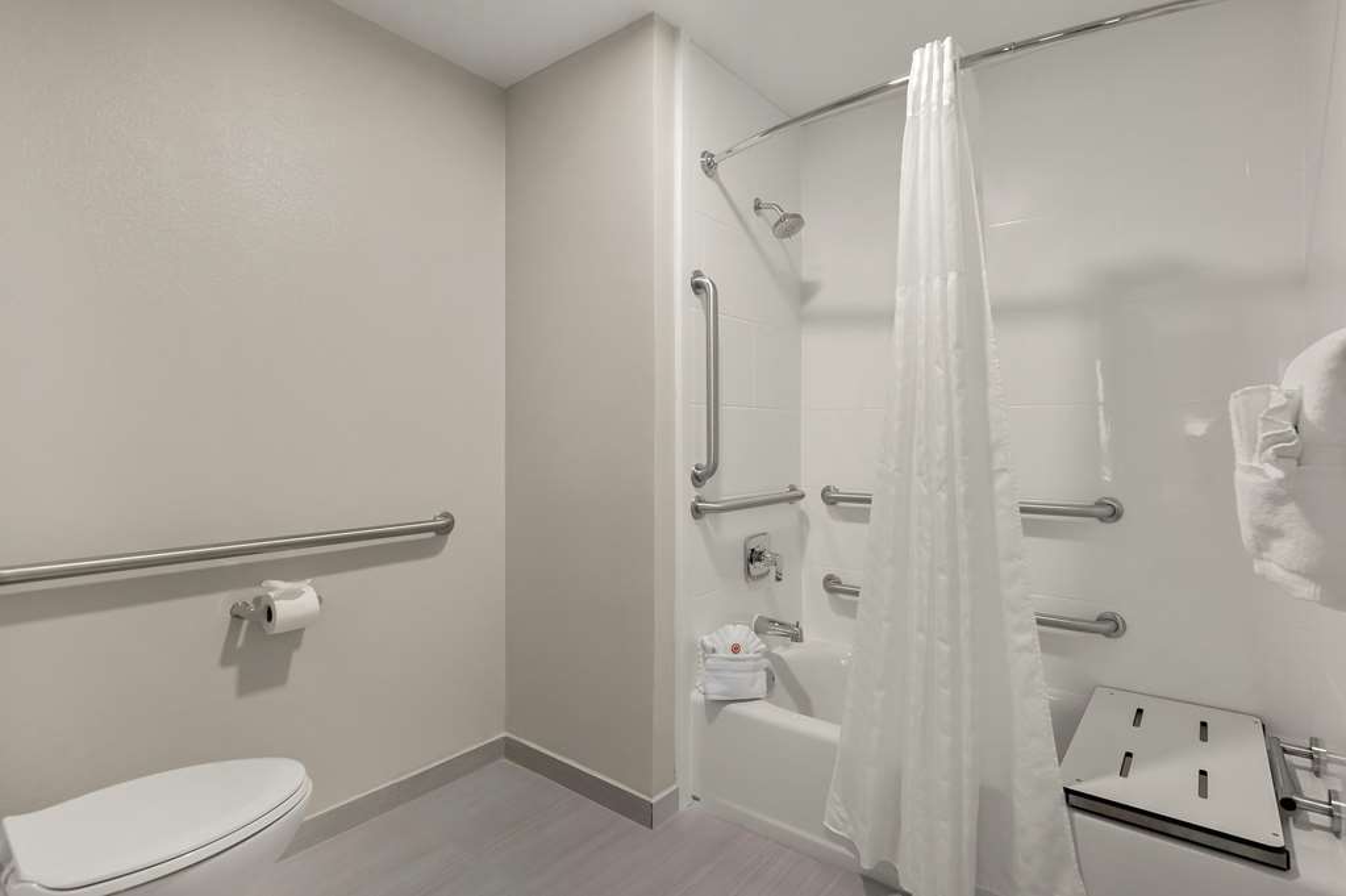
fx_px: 617
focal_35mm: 16
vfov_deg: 72.0
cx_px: 673
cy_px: 448
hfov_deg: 95.0
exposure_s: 1/40
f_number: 7.1
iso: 320
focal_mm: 11
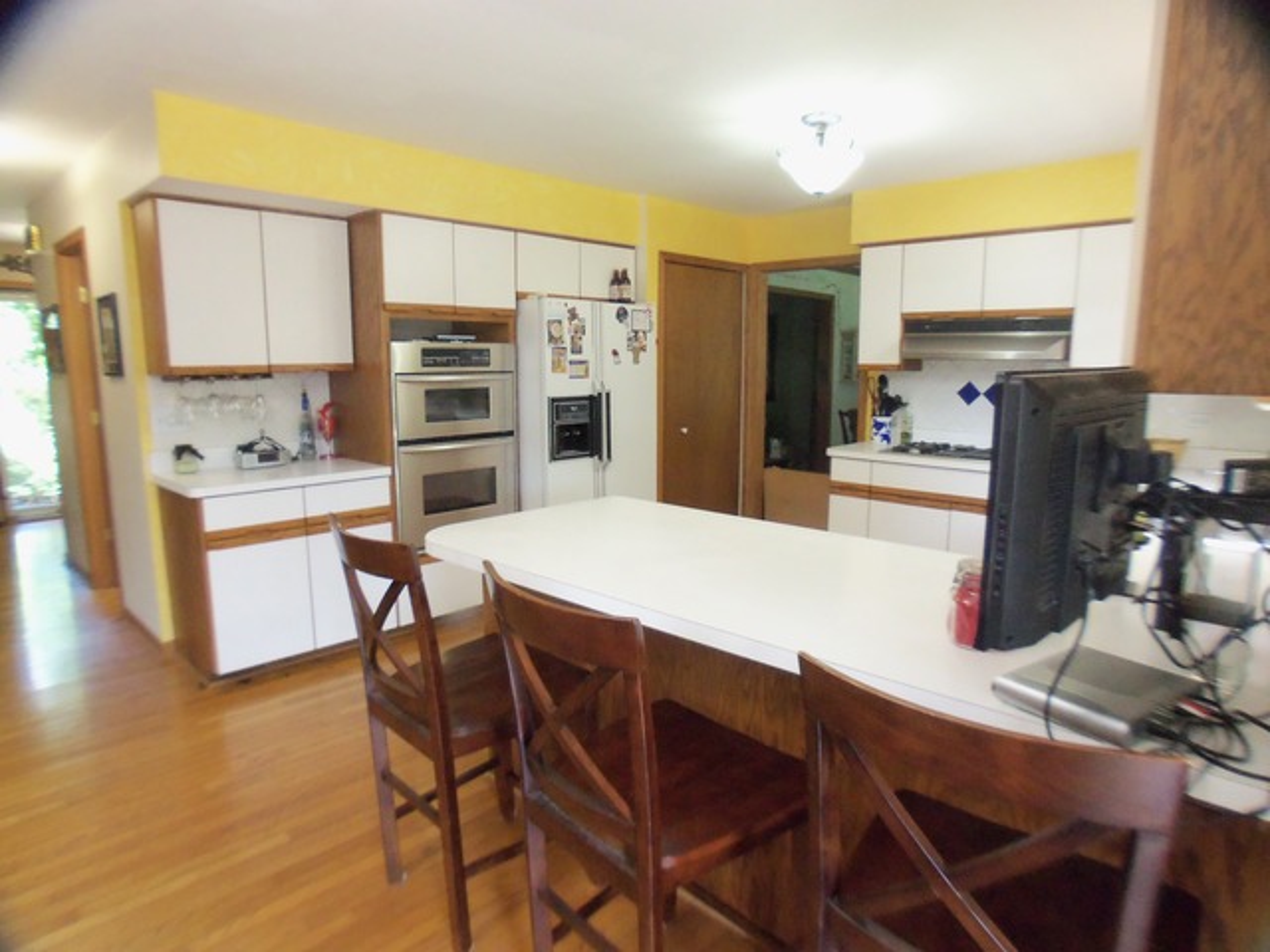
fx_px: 1027
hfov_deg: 63.4
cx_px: 635
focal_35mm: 28
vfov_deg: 49.7
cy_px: 476
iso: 400
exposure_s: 1/15
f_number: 3.9
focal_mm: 5.1
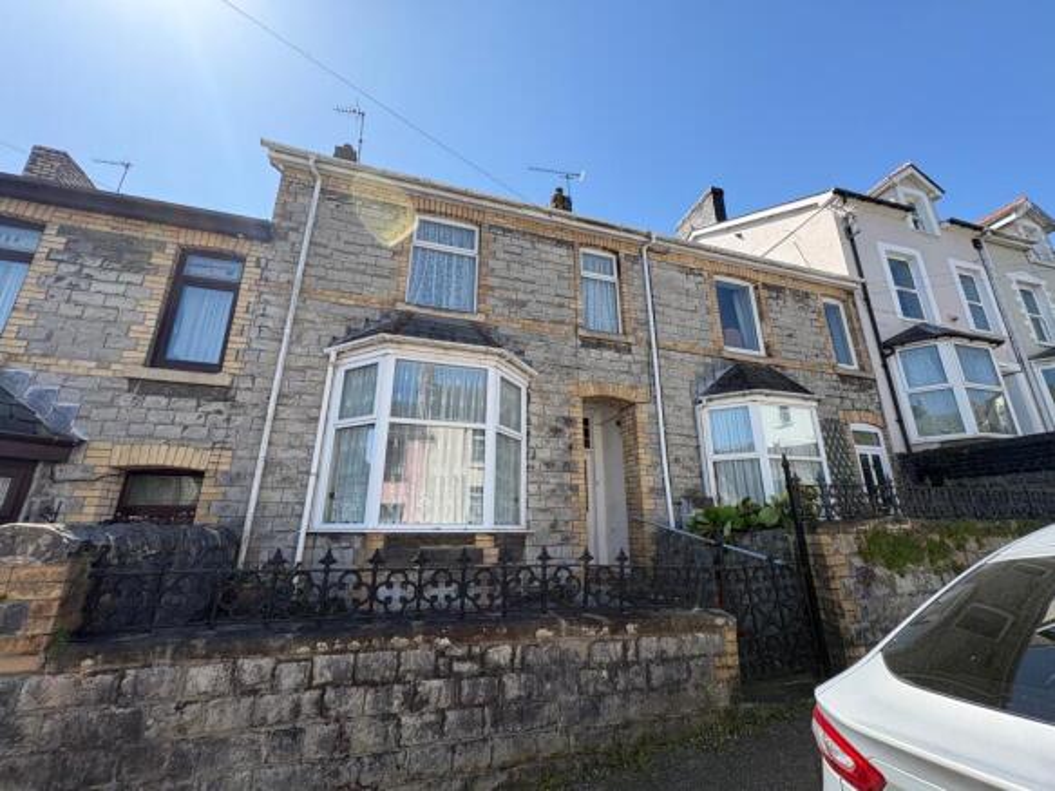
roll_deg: -0.3
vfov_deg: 85.7
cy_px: 396
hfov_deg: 102.1
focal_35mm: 14
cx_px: 528
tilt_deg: +18.3
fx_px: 427
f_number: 2.2
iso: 40
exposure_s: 1/796
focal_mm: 2.22
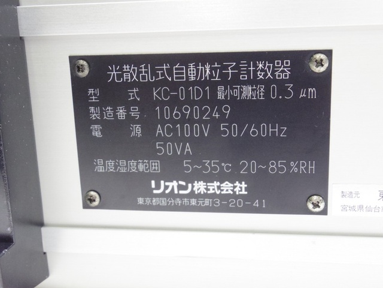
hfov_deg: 42.1
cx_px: 192
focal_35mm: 45
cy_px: 144
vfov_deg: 32.2
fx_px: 498
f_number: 3.5
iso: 1600
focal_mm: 9.7
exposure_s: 1/60
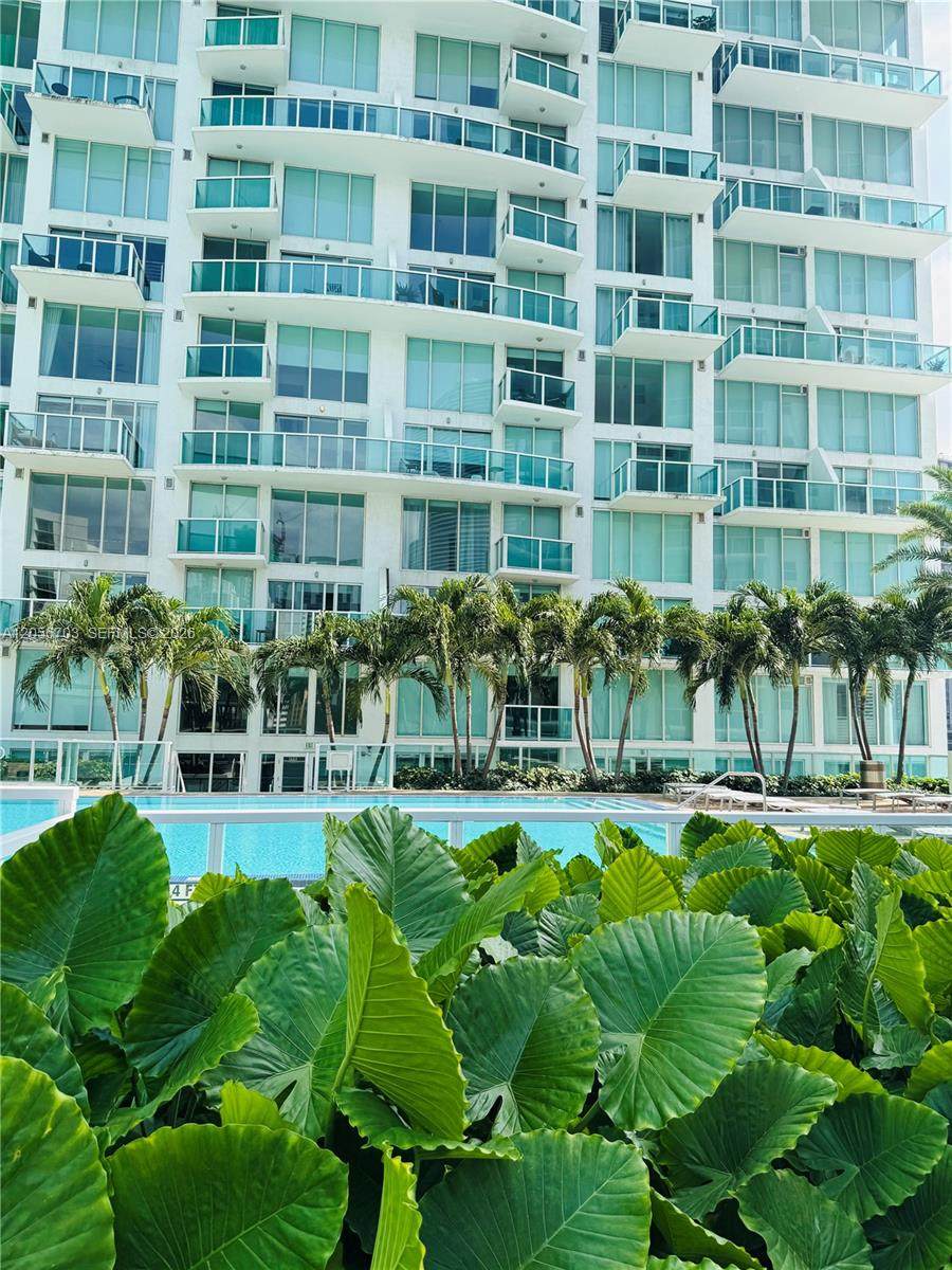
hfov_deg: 56.8
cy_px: 635
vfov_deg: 71.6
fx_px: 880
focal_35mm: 24
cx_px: 476
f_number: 1.78
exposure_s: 1/1560
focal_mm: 6.76
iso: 80
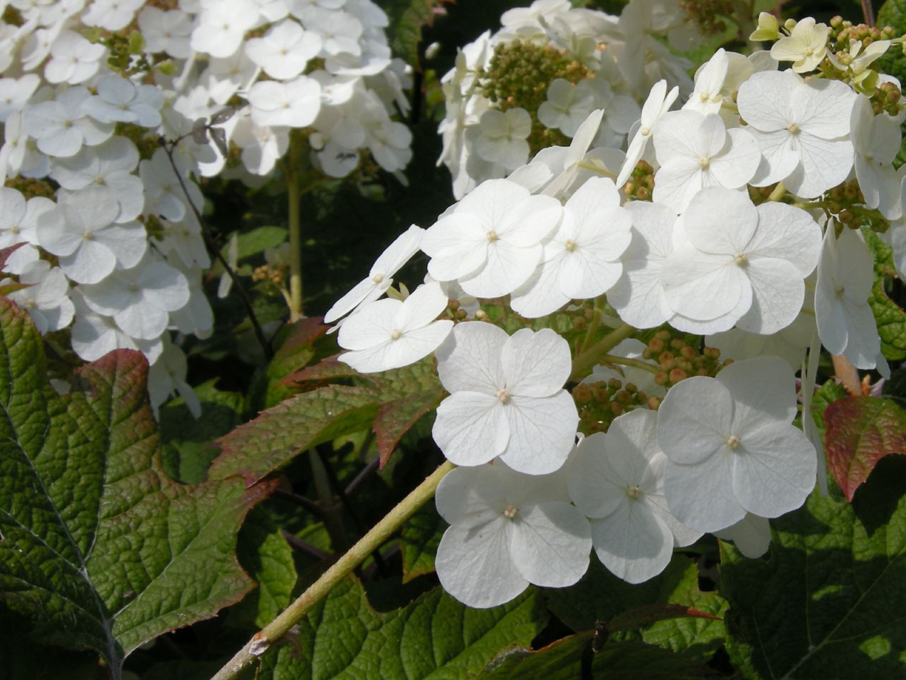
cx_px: 658
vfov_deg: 26.5
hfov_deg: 34.3
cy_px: 281
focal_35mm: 55
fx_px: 1440
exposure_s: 1/319
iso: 64
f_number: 6.1
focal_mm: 7.5
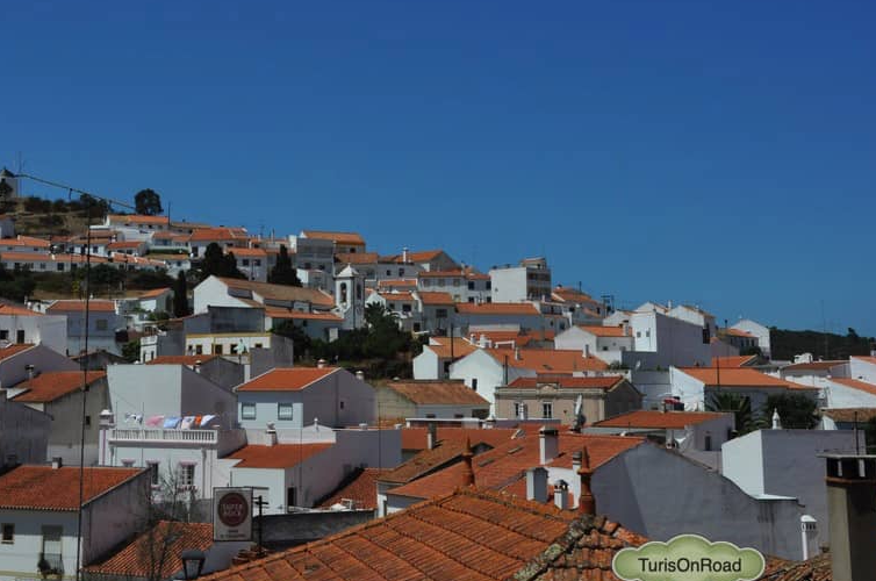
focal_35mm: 53
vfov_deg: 25.3
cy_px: 211
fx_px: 1287
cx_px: 313
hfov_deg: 37.3
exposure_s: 1/250
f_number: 16
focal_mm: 26
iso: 200
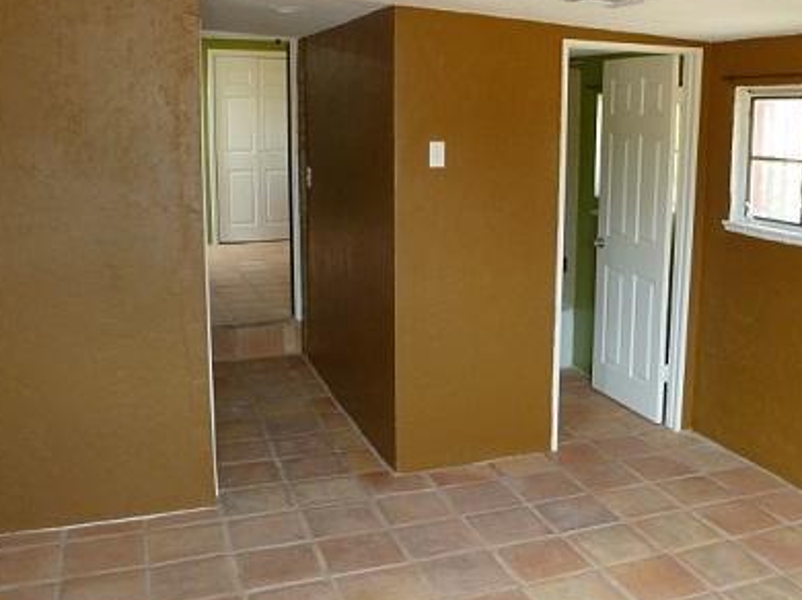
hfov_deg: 49.5
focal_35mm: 37
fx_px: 857
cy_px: 267
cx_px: 515
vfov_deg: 38.6
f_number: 3.3
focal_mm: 5
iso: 250
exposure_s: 1/30
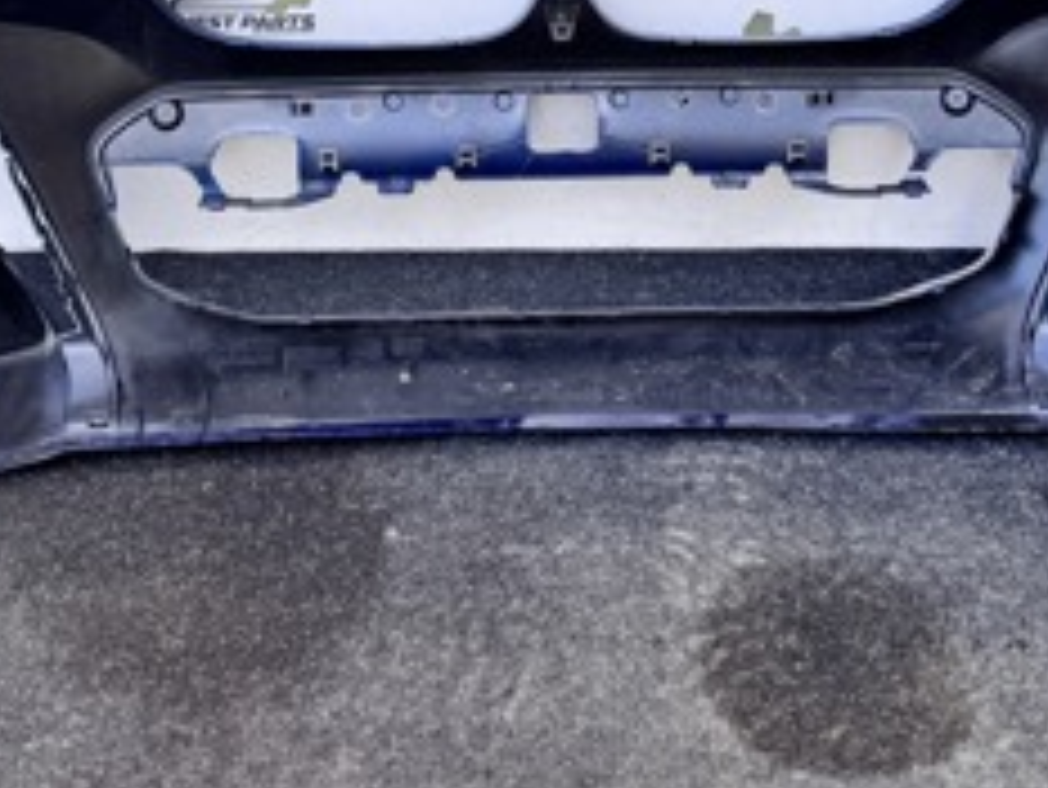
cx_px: 513
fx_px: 1999
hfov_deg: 29.4
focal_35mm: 66
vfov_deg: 21.8
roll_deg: -0.7
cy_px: 95
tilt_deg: -27.1
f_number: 1.78
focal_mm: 6.76
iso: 80
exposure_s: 1/888
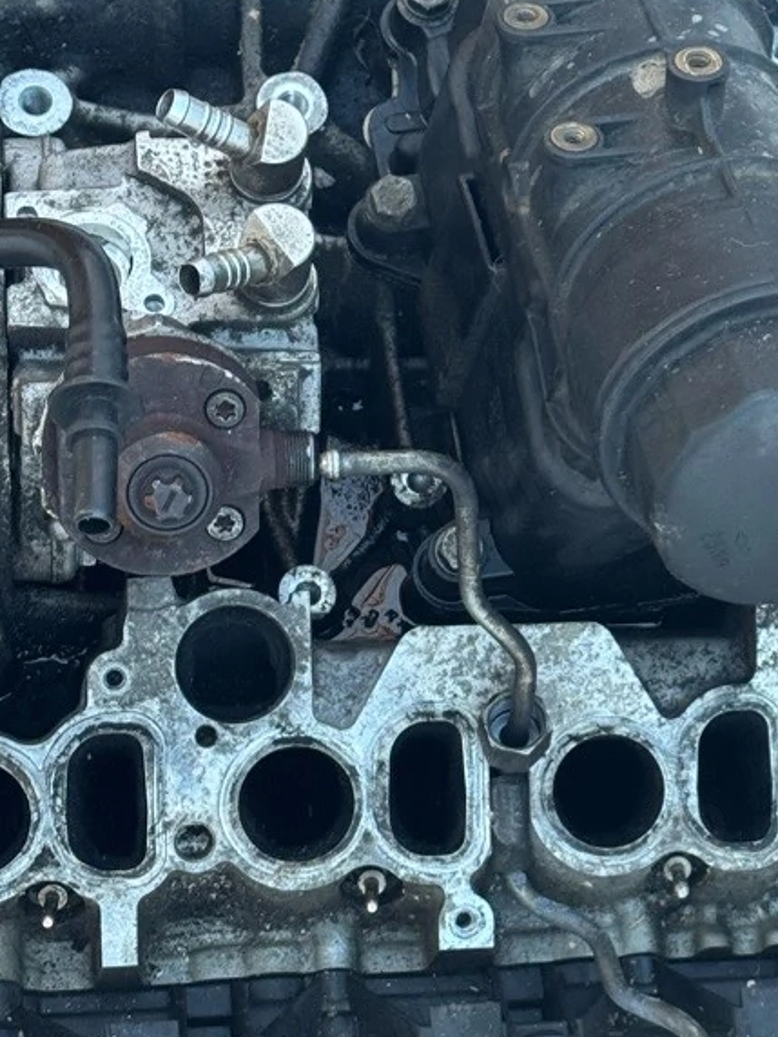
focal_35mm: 112
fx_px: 3356
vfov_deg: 17.6
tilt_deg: -57.2
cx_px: 653
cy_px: 546
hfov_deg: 13.1
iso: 100
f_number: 1.78
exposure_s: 1/102
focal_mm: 6.76
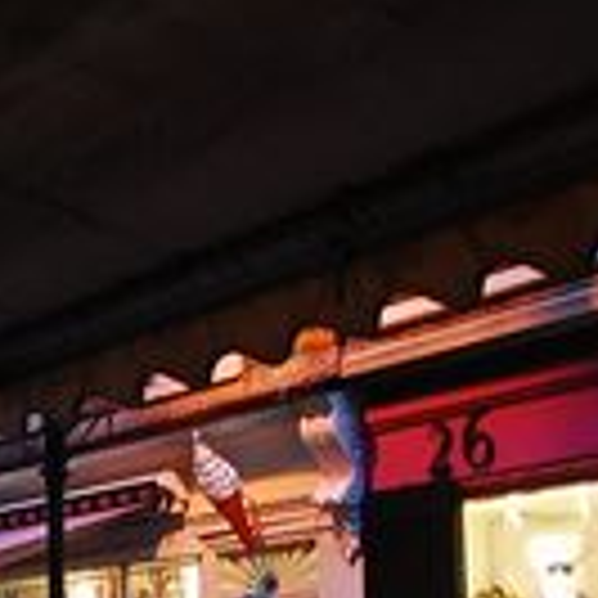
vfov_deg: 20.1
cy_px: 620
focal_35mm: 83
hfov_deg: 20.5
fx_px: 1622
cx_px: 56
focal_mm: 16
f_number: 3.5
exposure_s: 1/10
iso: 400
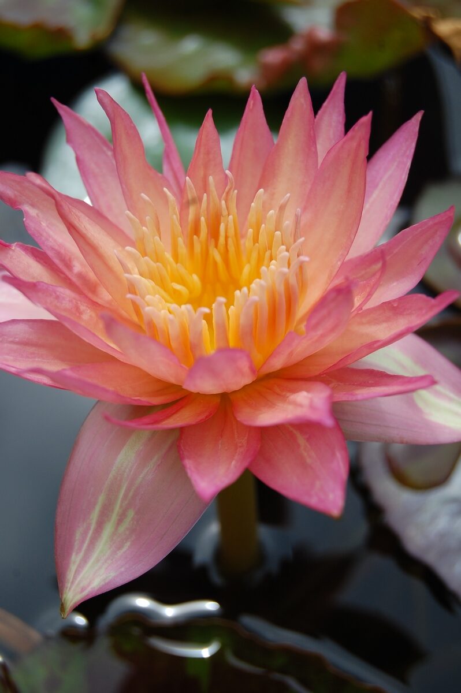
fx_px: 1328
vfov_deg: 29.3
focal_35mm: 69
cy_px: 346
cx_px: 230
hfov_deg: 19.7
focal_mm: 46
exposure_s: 1/400
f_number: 8
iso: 200
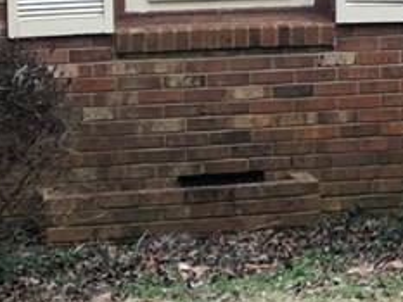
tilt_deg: -3.1
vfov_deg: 5.9
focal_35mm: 250
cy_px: -74
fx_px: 2912
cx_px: 775
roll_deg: +1.6
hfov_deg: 7.6
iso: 32
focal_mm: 6.6
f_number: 2.8
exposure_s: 1/120
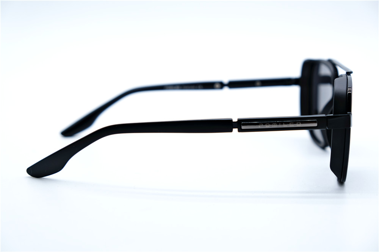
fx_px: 831
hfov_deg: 25.7
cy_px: 126
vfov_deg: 17.3
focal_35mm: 79
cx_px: 190
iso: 160
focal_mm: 52.7
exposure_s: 1/140
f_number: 5.6
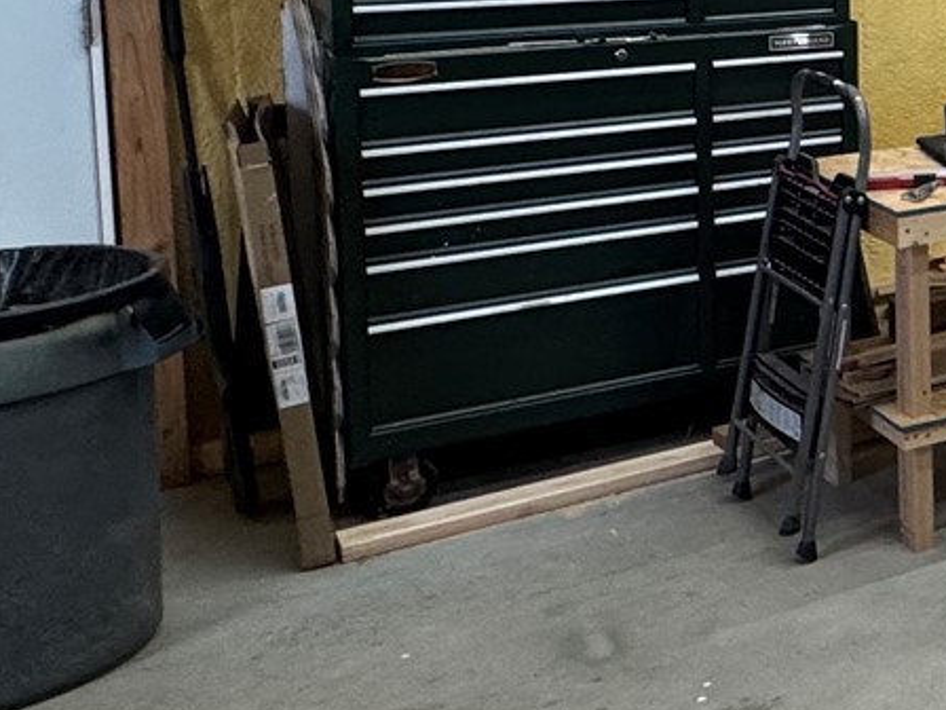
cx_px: 1617
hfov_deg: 22.3
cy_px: -40
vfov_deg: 23.2
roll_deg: -0.4
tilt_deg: -6.5
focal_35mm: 60
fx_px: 1640
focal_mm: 2.22
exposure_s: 1/120
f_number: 2.2
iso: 160
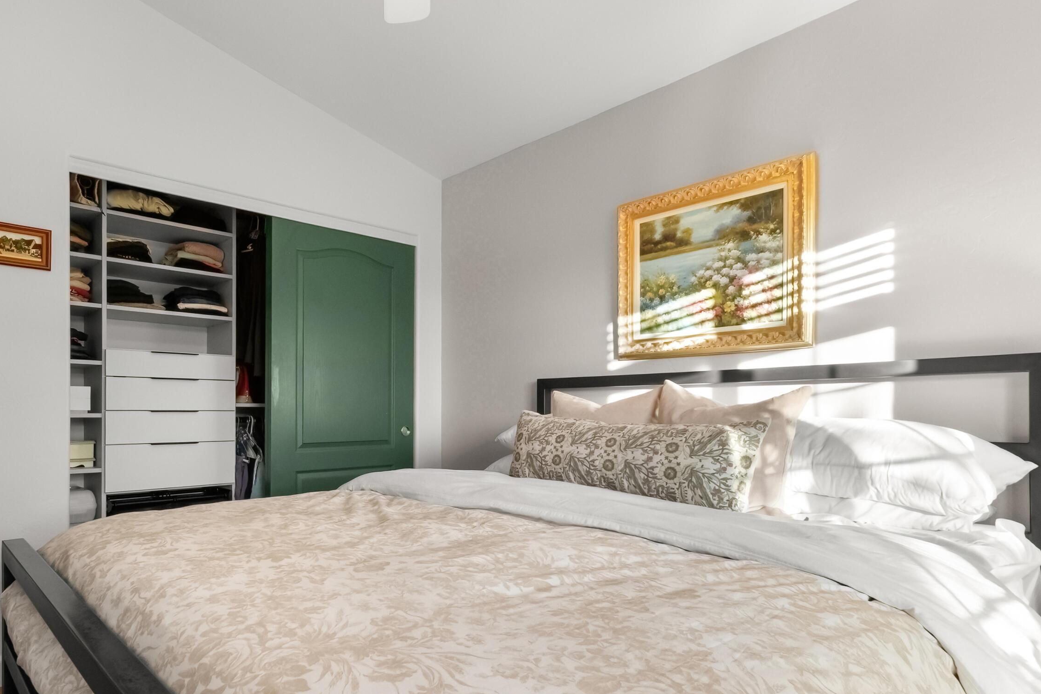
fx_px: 578
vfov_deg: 61.4
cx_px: 440
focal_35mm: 20
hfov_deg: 83.4
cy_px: 414
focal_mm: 10
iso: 1600
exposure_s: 1/25
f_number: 13
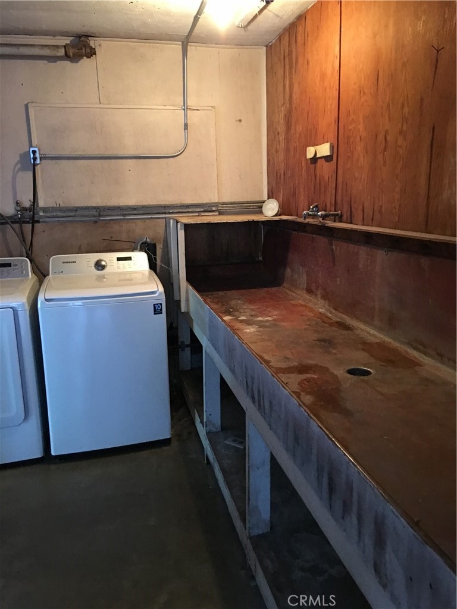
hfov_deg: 48.2
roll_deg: +1.4
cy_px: 304
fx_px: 510
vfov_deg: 61.7
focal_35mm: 29
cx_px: 228
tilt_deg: -12.1
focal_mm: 4.15
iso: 100
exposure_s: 1/4
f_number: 2.2
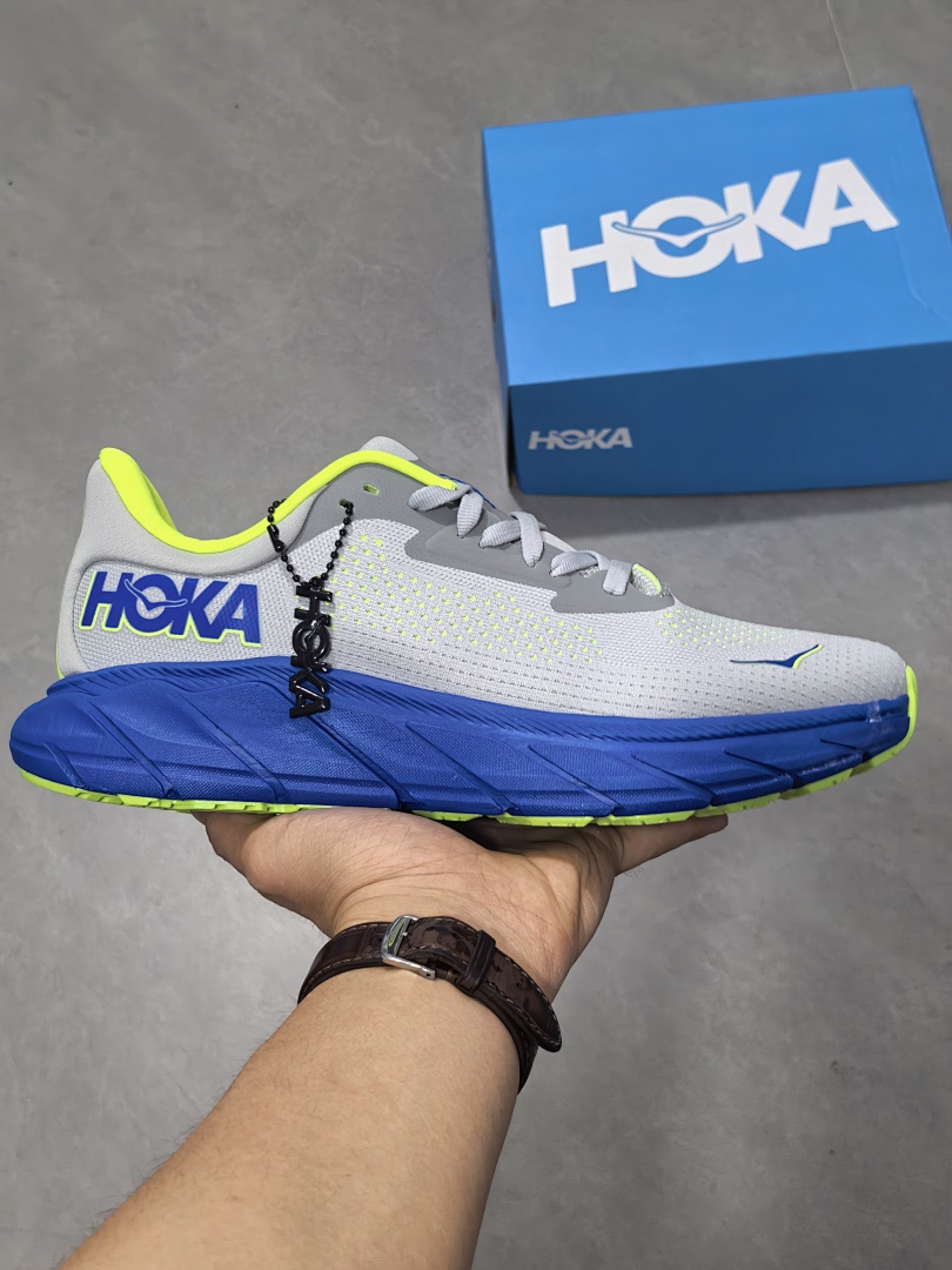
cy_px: 635
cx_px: 476
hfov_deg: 30.3
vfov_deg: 39.7
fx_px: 1760
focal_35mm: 48
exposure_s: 1/50
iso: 160
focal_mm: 5.75
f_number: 2
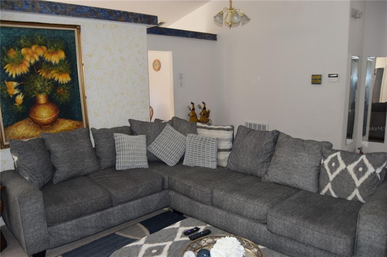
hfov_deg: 67.4
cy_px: 128
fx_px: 290
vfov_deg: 47.9
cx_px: 194
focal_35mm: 27
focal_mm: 18
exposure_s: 1/60
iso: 560
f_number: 3.5
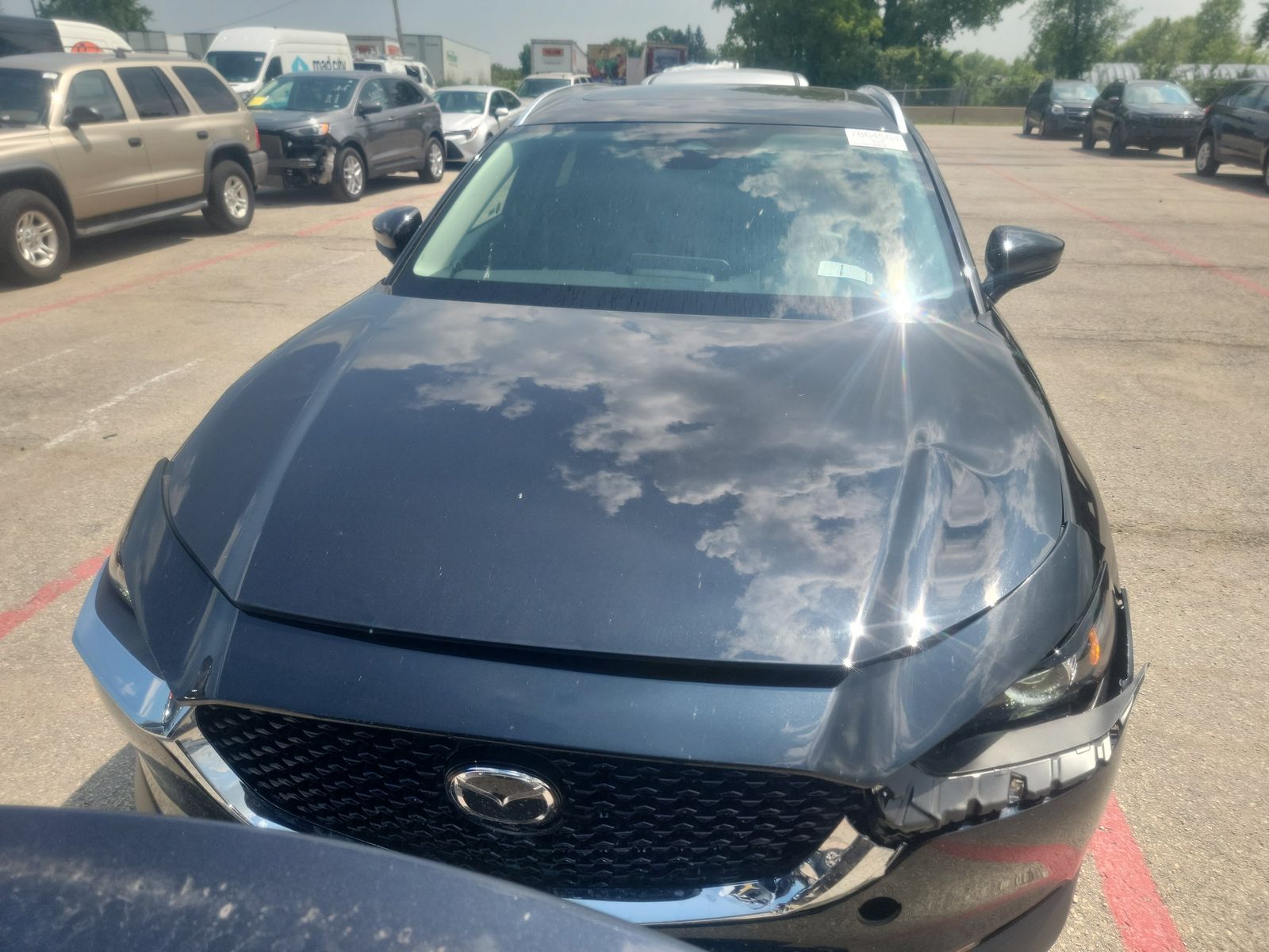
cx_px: 634
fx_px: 880
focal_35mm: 24
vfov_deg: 56.8
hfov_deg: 71.6
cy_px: 476
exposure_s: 1/634
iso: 50
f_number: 1.8
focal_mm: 6.7
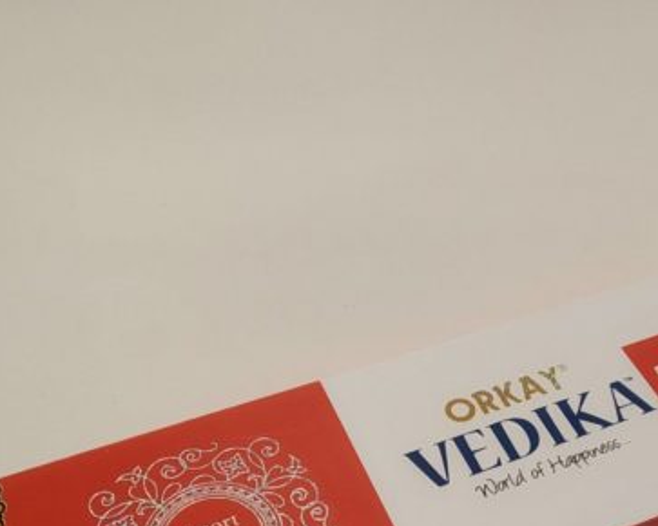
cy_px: 462
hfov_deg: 37.5
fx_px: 954
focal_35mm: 49
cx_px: 453
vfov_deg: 29.7
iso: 160
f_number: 2.2
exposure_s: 1/60
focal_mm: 3.82
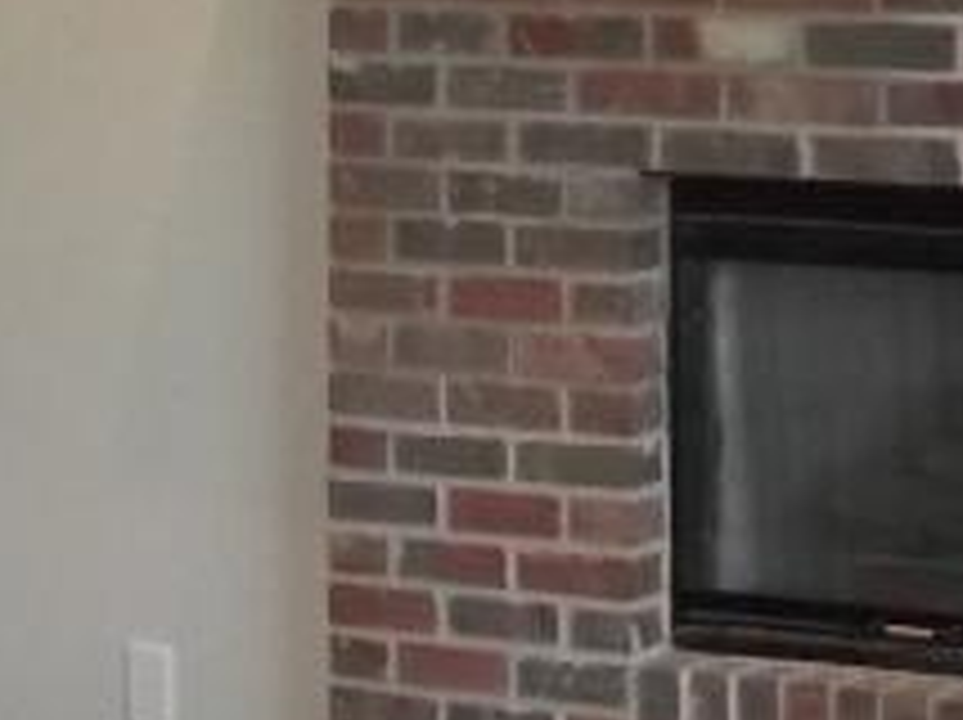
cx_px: 531
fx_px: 4391
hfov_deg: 12.5
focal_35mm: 158
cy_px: 122
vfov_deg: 9.3
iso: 320
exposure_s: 1/30
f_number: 3.3
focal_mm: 5.9
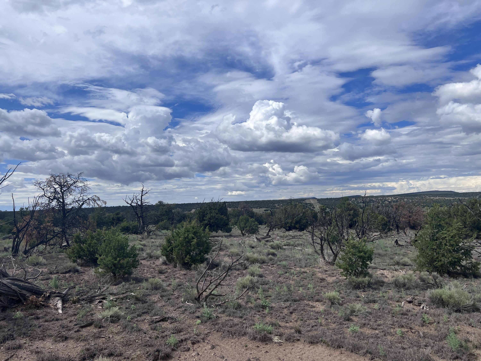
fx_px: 361
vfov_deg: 53.1
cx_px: 240
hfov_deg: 67.3
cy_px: 180
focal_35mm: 26
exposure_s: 1/7463
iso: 50
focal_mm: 5.7
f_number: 1.5
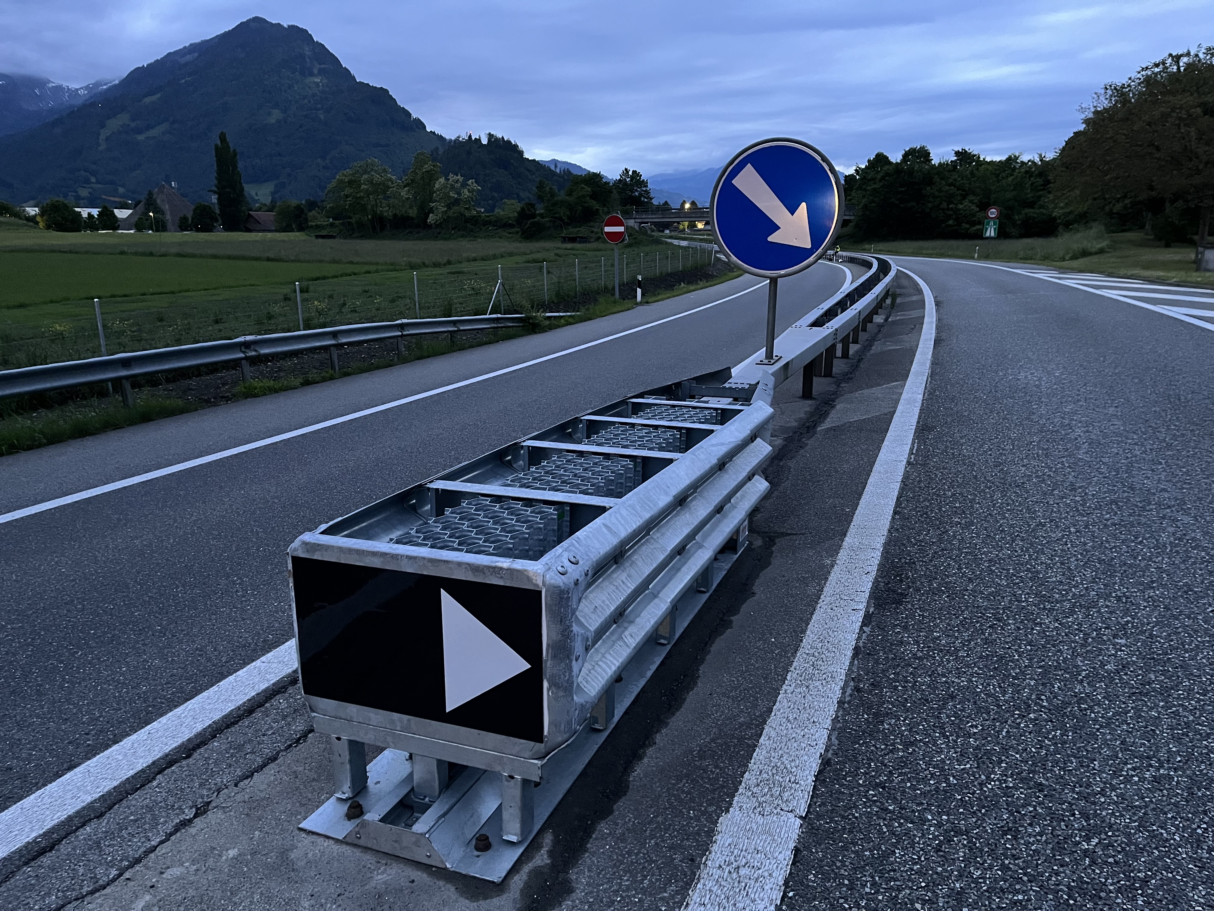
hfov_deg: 67.3
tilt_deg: -15.1
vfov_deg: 53.1
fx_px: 912
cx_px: 607
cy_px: 456
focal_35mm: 26
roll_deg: +0.7
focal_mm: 5.1
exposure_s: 1/30
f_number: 1.6
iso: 640
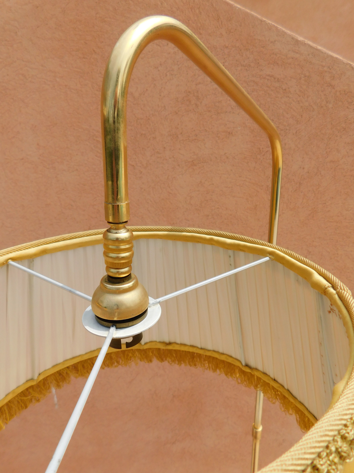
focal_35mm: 23
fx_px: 314
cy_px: 236
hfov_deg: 58.9
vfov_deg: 73.9
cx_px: 177
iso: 125
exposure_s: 1/1250
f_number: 3
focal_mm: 4
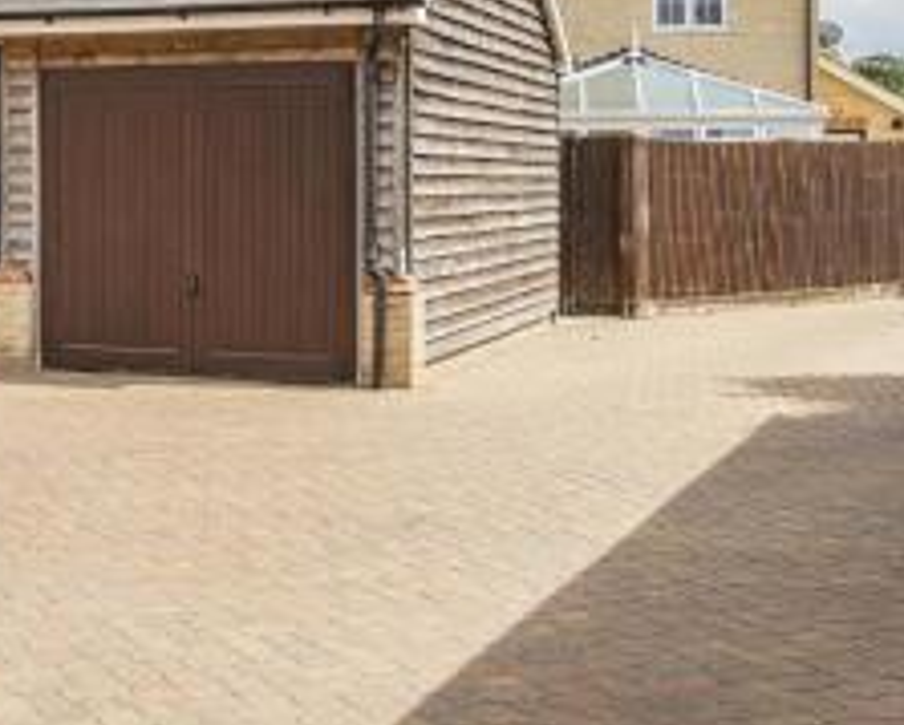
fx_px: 1768
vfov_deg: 22.9
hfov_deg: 28.1
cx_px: 191
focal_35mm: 66
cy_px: 140
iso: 400
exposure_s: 1/1600
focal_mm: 33
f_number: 4
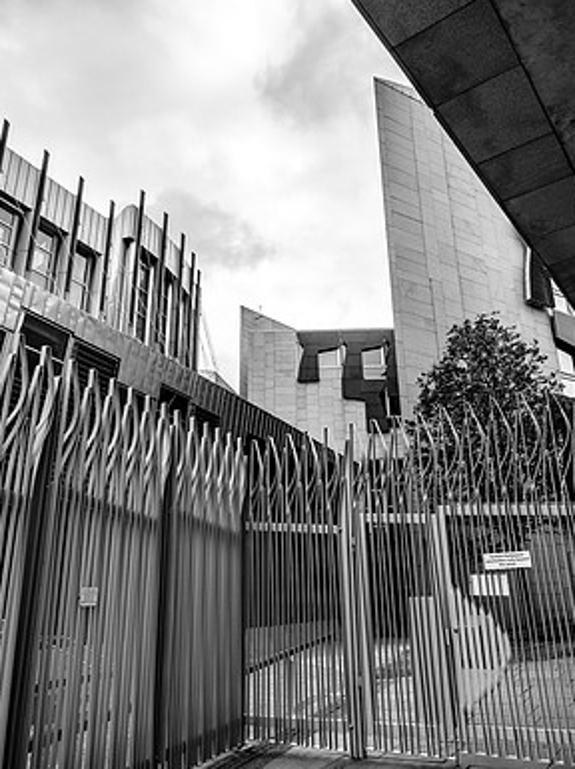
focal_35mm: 27
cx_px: 293
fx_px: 599
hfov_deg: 51.3
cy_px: 362
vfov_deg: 65.3
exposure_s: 1/3200
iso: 320
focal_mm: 16
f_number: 2.8
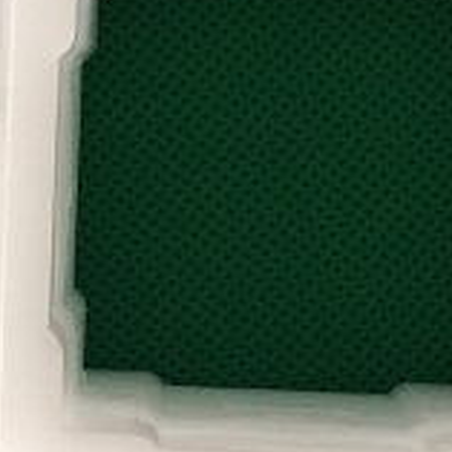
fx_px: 2039
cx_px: 158
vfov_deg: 12.6
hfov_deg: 12.6
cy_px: 170
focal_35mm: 138
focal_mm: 4.12
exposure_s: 1/100
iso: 64
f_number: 2.2
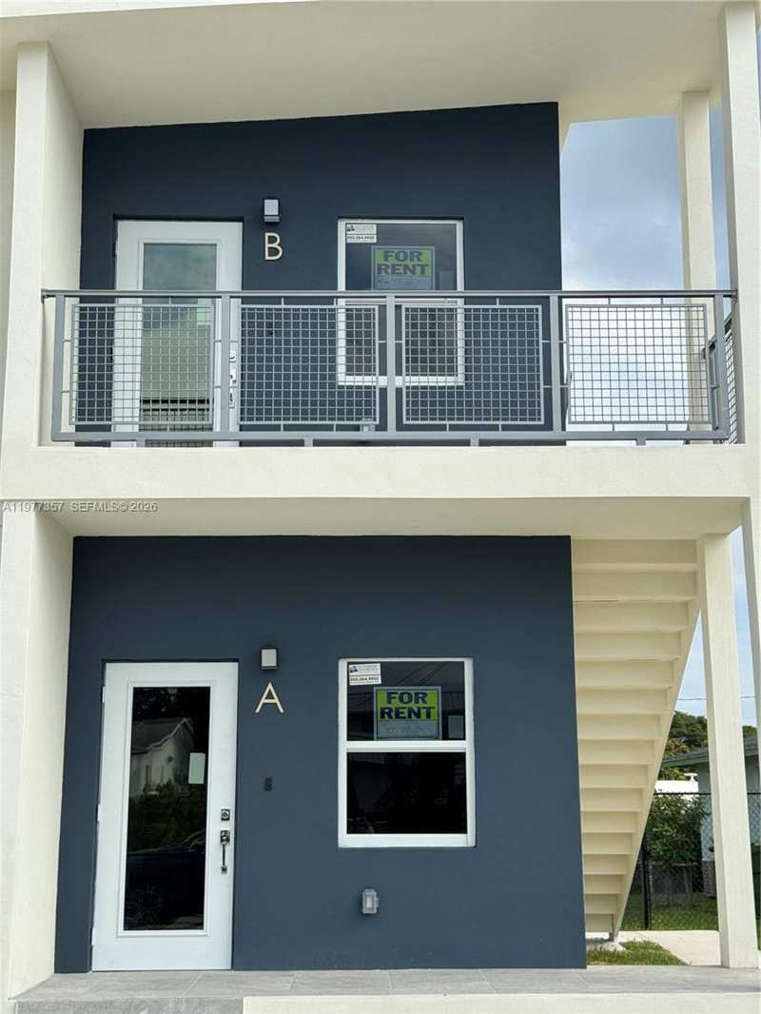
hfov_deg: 30.3
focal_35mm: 48
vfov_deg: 39.6
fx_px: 1406
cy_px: 507
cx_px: 380
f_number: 1.78
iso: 64
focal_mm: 6.86
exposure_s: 1/3096
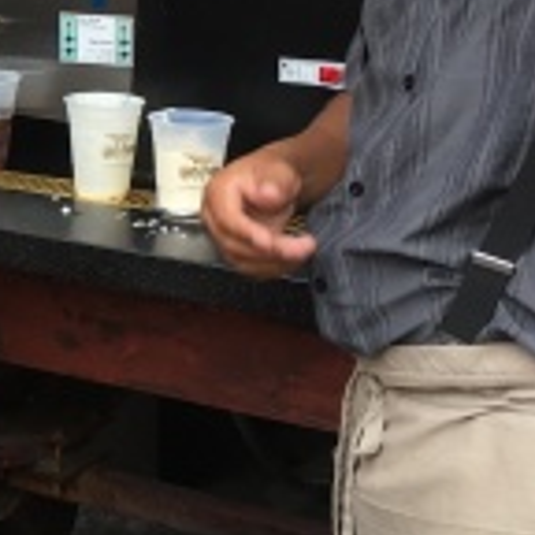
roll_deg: +1.1
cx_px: -353
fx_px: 1993
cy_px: 74
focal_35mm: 114
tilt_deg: -10.3
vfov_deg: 15.1
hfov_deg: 14.0
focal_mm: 4.15
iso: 25
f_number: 2.2
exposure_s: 1/121
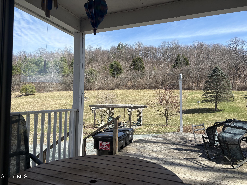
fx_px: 186
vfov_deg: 53.1
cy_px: 92
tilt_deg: +3.1
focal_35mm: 26
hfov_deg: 67.3
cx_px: 124
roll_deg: +0.2
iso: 50
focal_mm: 5.96
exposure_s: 1/1667
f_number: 1.6
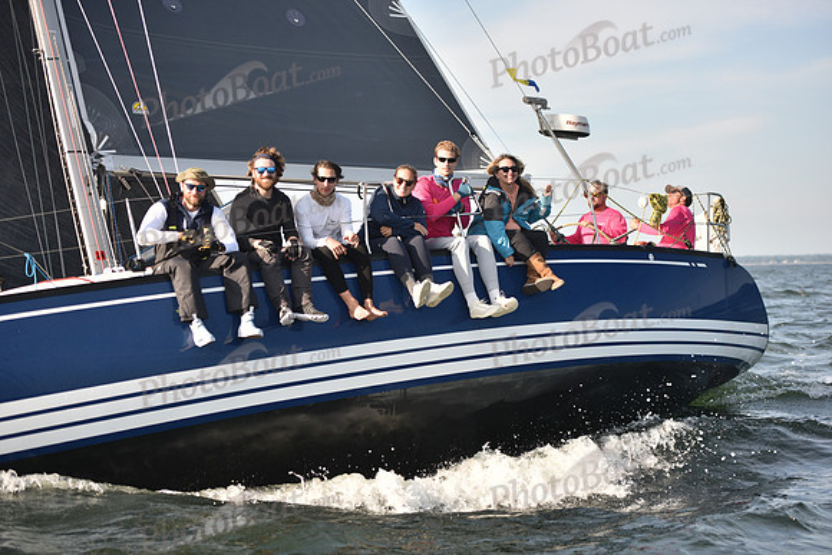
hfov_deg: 28.8
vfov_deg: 19.5
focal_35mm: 70
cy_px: 278
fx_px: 1618
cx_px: 416
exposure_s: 1/800
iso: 250
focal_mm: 70
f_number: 3.2
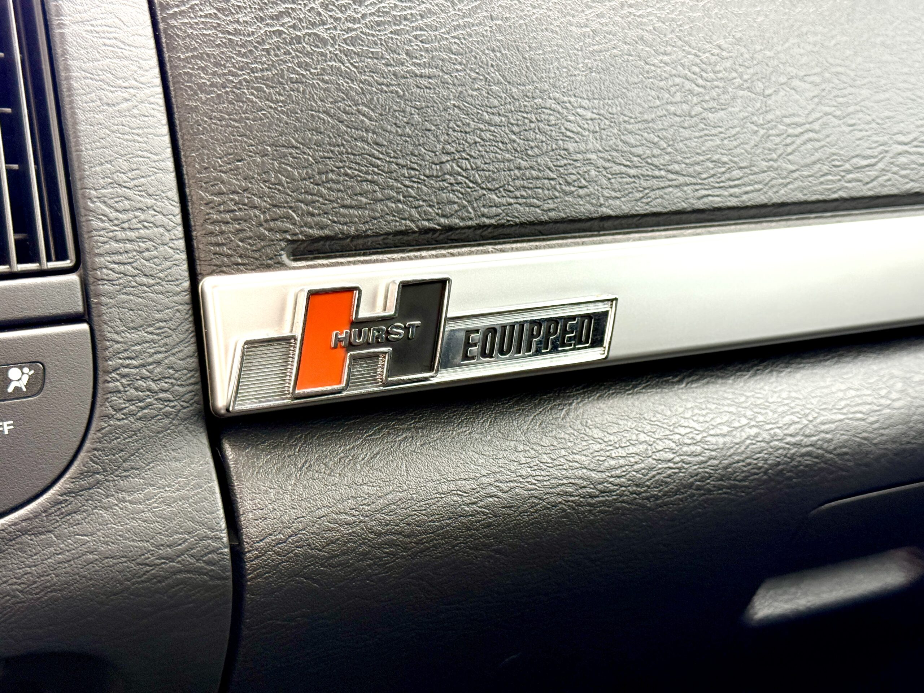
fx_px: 1281
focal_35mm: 48
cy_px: 346
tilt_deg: -8.2
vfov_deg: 30.3
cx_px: 462
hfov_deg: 39.7
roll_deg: +1.7
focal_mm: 6.76
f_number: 1.78
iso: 125
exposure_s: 1/195
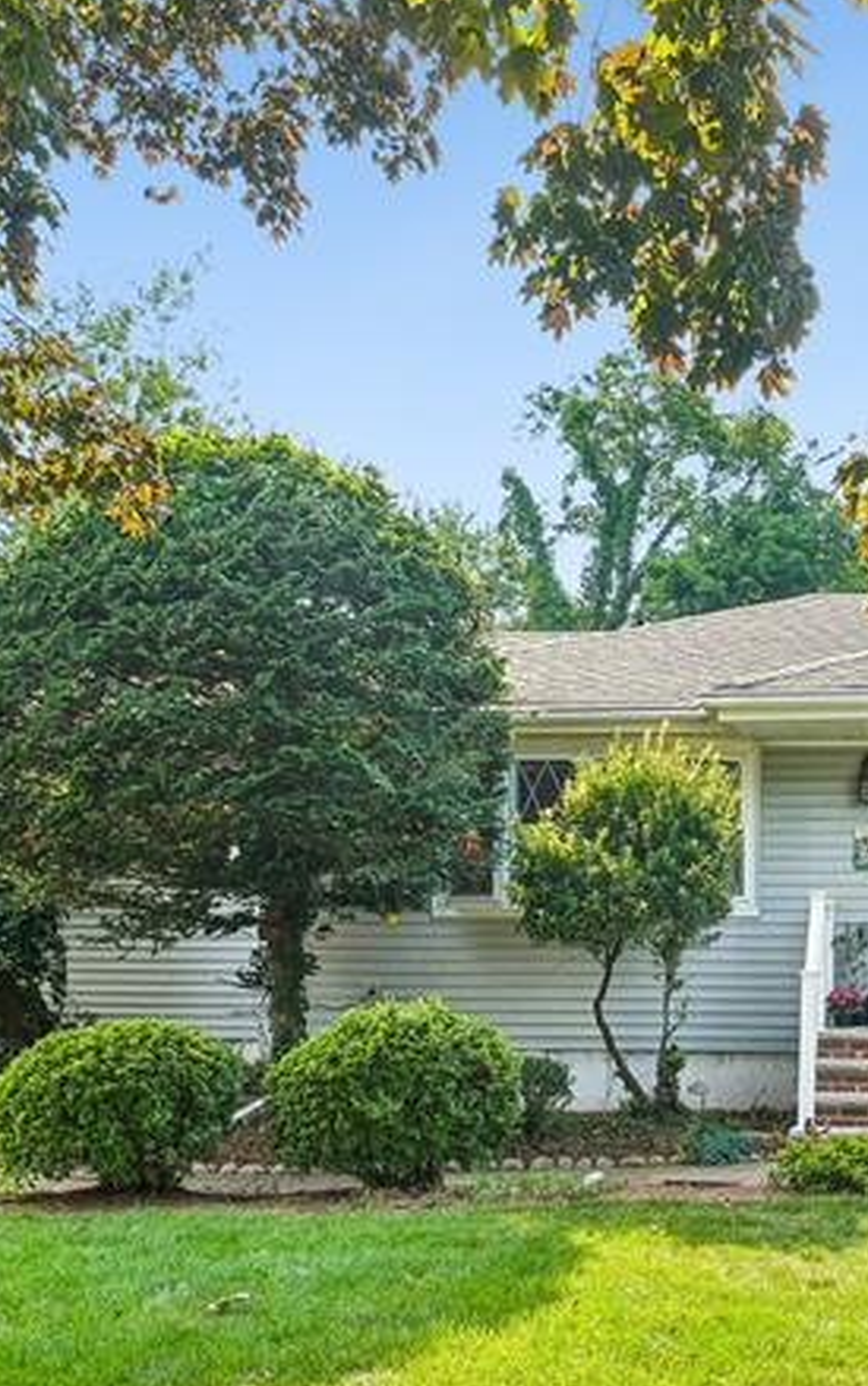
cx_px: 780
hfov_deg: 32.0
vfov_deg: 50.1
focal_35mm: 38
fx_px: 1436
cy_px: 979
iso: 400
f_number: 8
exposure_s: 1/160
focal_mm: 16
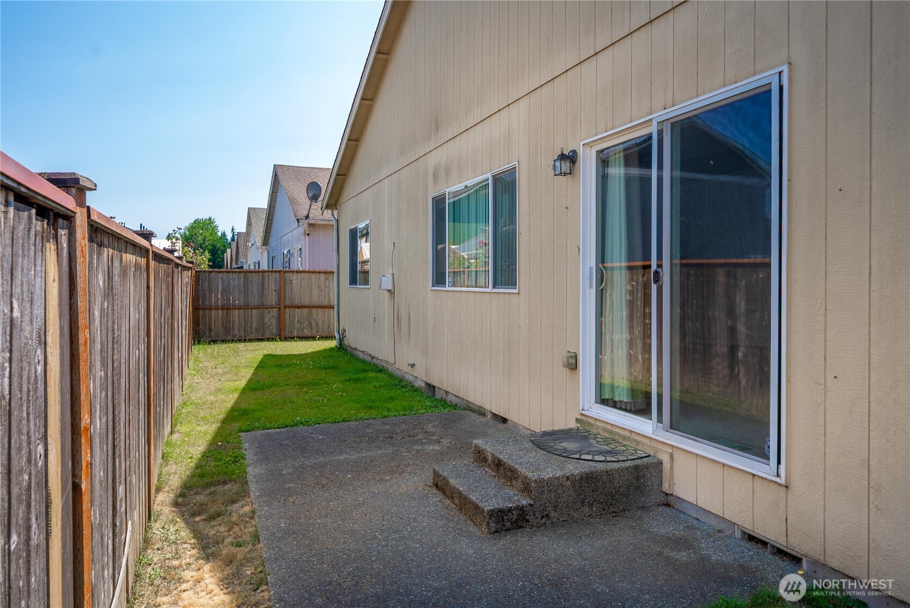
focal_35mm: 24
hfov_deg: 73.7
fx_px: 607
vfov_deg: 53.2
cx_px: 455
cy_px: 304
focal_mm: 24
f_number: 7.1
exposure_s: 1/80
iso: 80
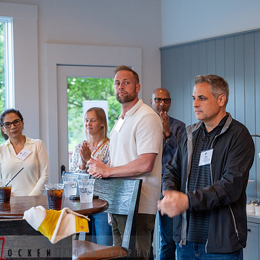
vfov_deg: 24.3
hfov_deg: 24.2
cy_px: 131
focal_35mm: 71
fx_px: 603
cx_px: 173
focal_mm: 55
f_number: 4
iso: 1600
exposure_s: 1/80
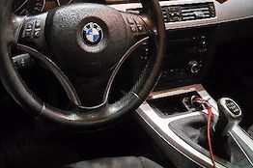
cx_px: 57
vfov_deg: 37.7
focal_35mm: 31
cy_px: 0
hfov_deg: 56.7
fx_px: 218
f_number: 2.2
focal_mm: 2.2
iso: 2000
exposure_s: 1/24
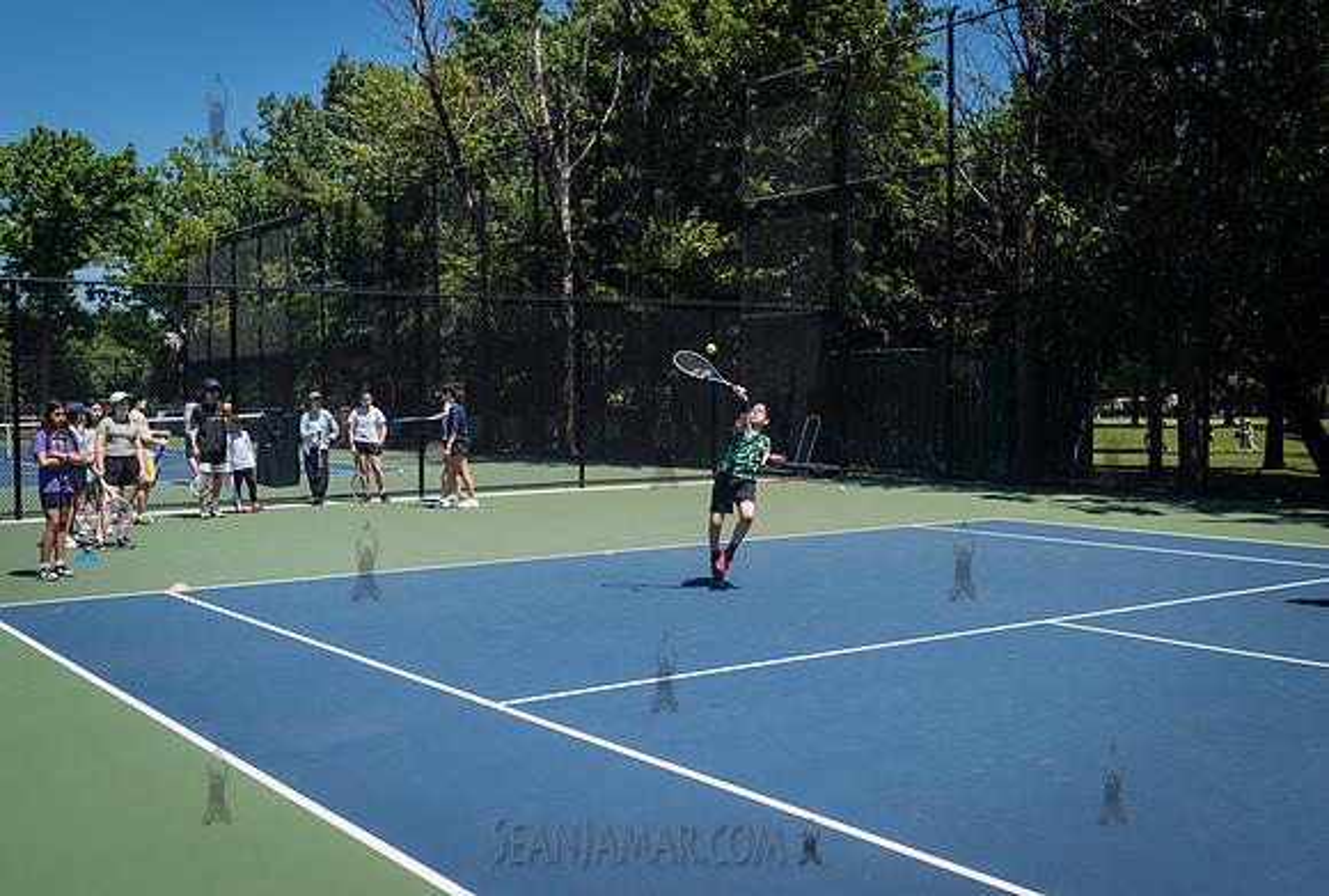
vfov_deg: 34.6
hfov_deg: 49.5
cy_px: 462
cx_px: 718
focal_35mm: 39
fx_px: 1439
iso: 200
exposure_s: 1/1600
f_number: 4
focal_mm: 35
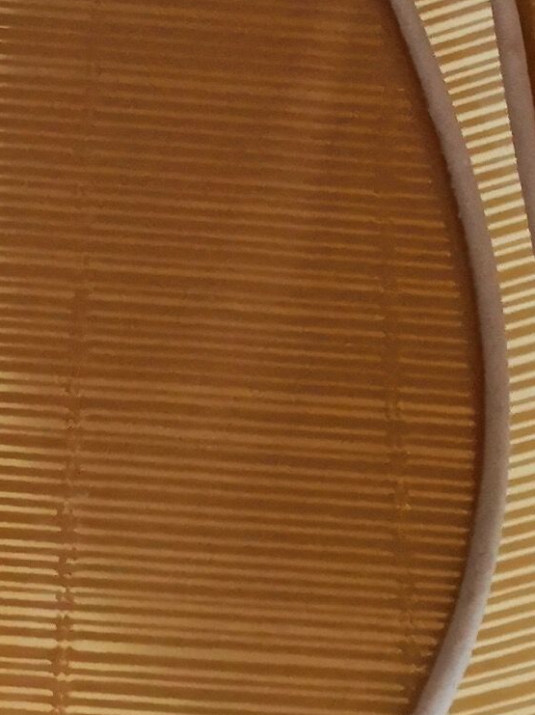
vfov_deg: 16.2
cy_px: -4
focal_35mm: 119
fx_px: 2454
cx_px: 143
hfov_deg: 12.4
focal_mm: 3.95
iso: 320
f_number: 1.6
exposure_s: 1/33.3
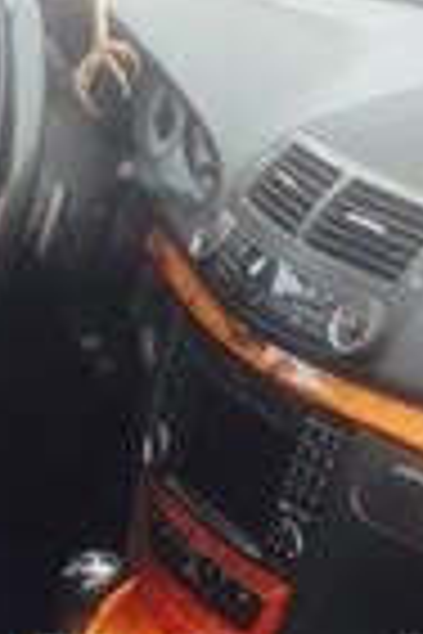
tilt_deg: -28.6
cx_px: 126
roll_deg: -2.4
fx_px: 2132
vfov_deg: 16.4
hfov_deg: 11.3
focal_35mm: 121
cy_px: 701
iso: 50
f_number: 2.4
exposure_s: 1/194
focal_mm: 4.12
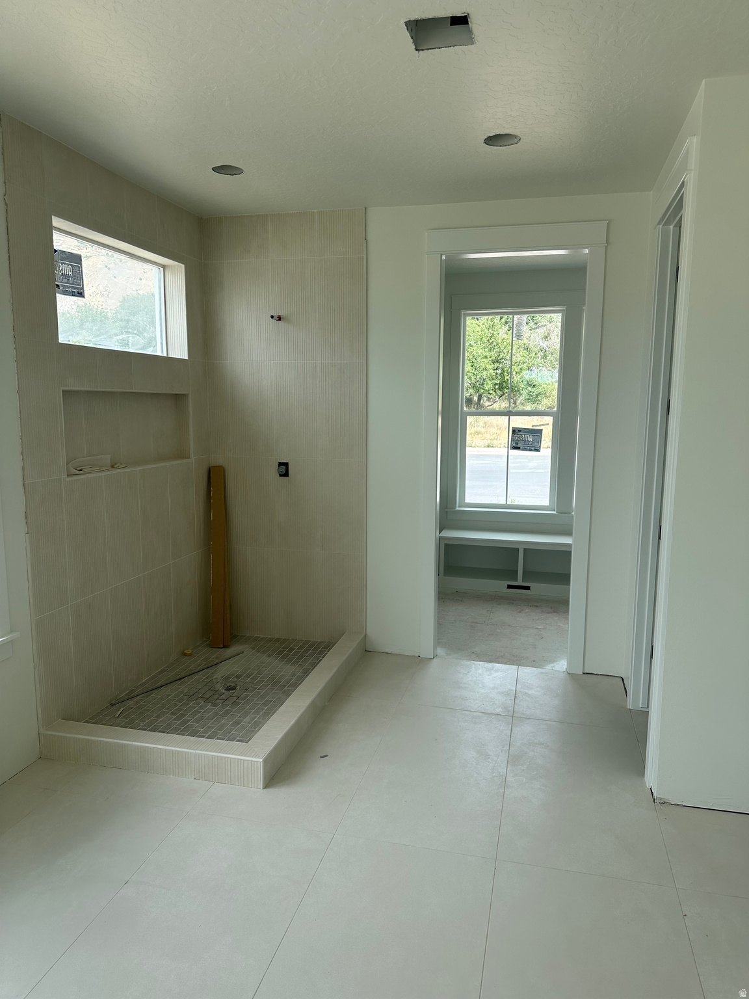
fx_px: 692
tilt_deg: -7.6
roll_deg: -0.7
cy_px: 500
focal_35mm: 24
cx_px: 374
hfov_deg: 56.8
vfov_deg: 71.6
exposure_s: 1/1019
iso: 80
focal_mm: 6.86
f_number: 1.78
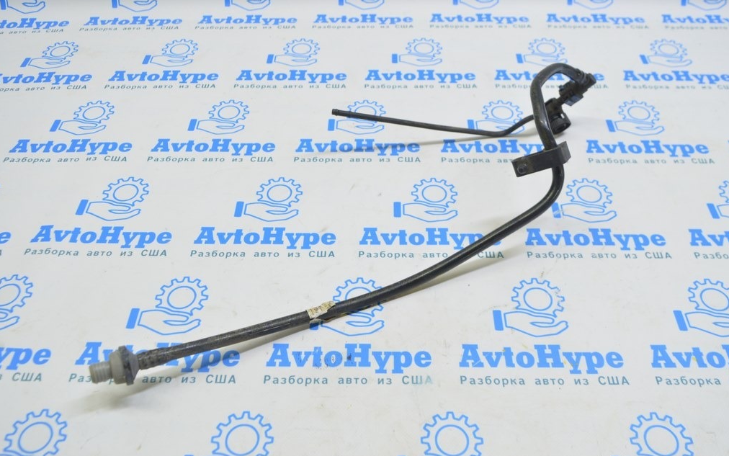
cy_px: 240
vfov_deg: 37.3
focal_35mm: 34
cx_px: 367
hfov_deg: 56.7
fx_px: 676
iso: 400
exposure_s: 1/20
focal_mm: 22
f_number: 5.6
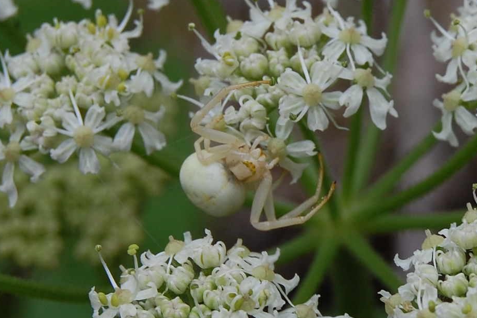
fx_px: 935
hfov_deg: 28.6
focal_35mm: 71
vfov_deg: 19.3
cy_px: 164
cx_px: 243
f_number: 10
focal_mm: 45
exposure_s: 1/250
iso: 250
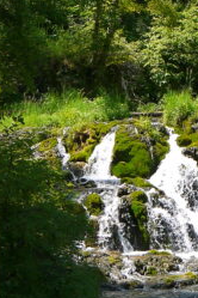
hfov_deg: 9.7
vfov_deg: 14.9
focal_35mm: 137
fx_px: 1130
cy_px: 74
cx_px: 314
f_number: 6.3
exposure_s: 1/250
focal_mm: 16
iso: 160
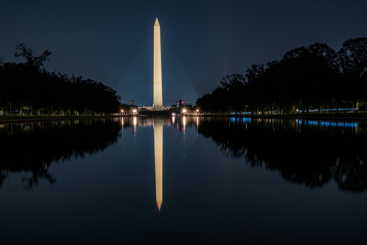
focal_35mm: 54
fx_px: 550
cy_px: 122
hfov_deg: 36.9
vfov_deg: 25.1
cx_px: 184
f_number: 16
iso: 400
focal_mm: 54
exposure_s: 15
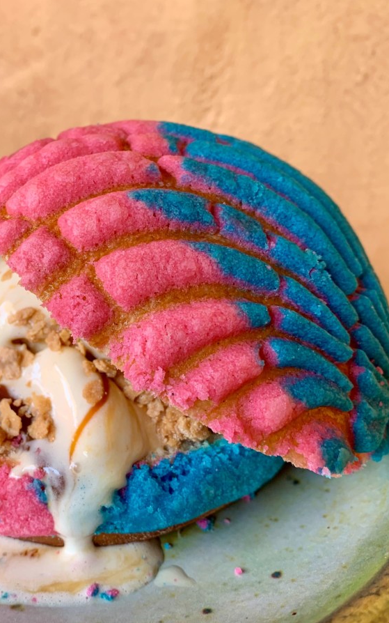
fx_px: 627
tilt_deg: -25.8
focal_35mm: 37
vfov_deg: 52.7
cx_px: 80
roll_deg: +0.1
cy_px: 312
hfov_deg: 33.5
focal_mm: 4.25
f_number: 1.8
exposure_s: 1/121
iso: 50
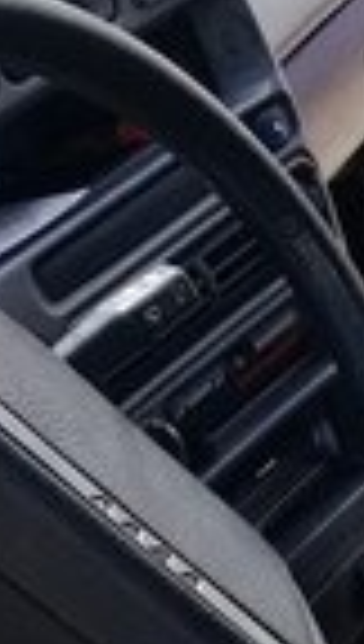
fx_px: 1997
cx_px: 661
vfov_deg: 16.7
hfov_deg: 9.9
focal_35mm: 117
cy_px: 955
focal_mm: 3.3
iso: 50
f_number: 2.2
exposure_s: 1/262
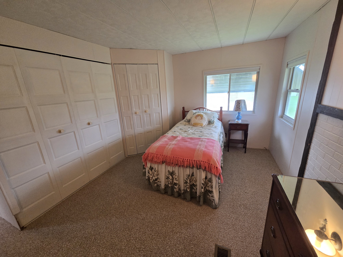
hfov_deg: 106.2
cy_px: 128
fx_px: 129
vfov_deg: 89.9
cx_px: 172
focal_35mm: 13
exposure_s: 1/60
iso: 320
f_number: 2.2
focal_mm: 2.2
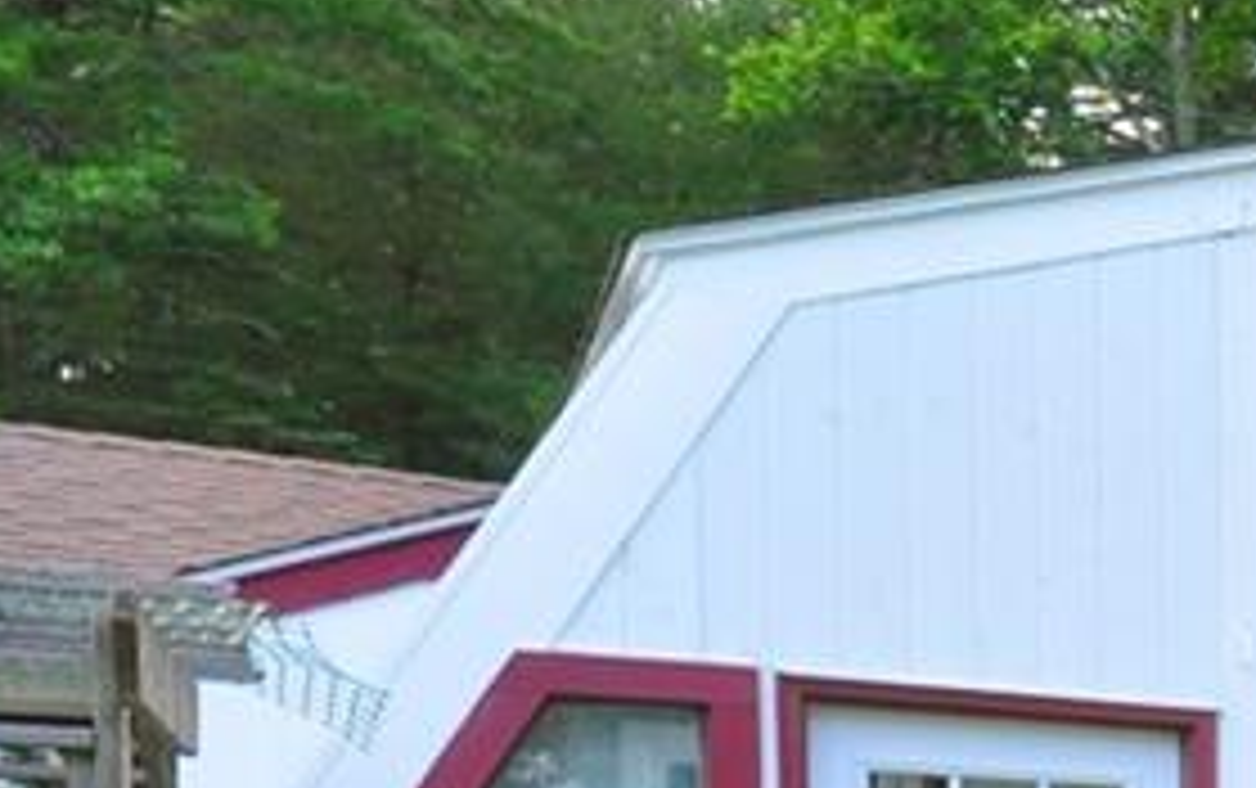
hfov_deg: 22.0
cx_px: 2260
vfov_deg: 20.4
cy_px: 1135
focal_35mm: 56
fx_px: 1919
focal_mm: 10
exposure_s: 1/250
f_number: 8
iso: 1250
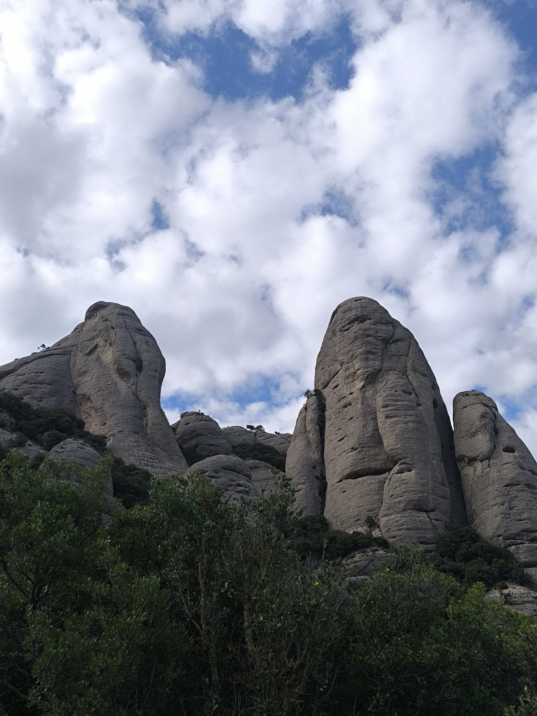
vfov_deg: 55.4
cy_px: 358
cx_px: 268
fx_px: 683
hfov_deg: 42.9
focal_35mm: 33
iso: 50
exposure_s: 1/802
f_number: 1.65
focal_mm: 6.14
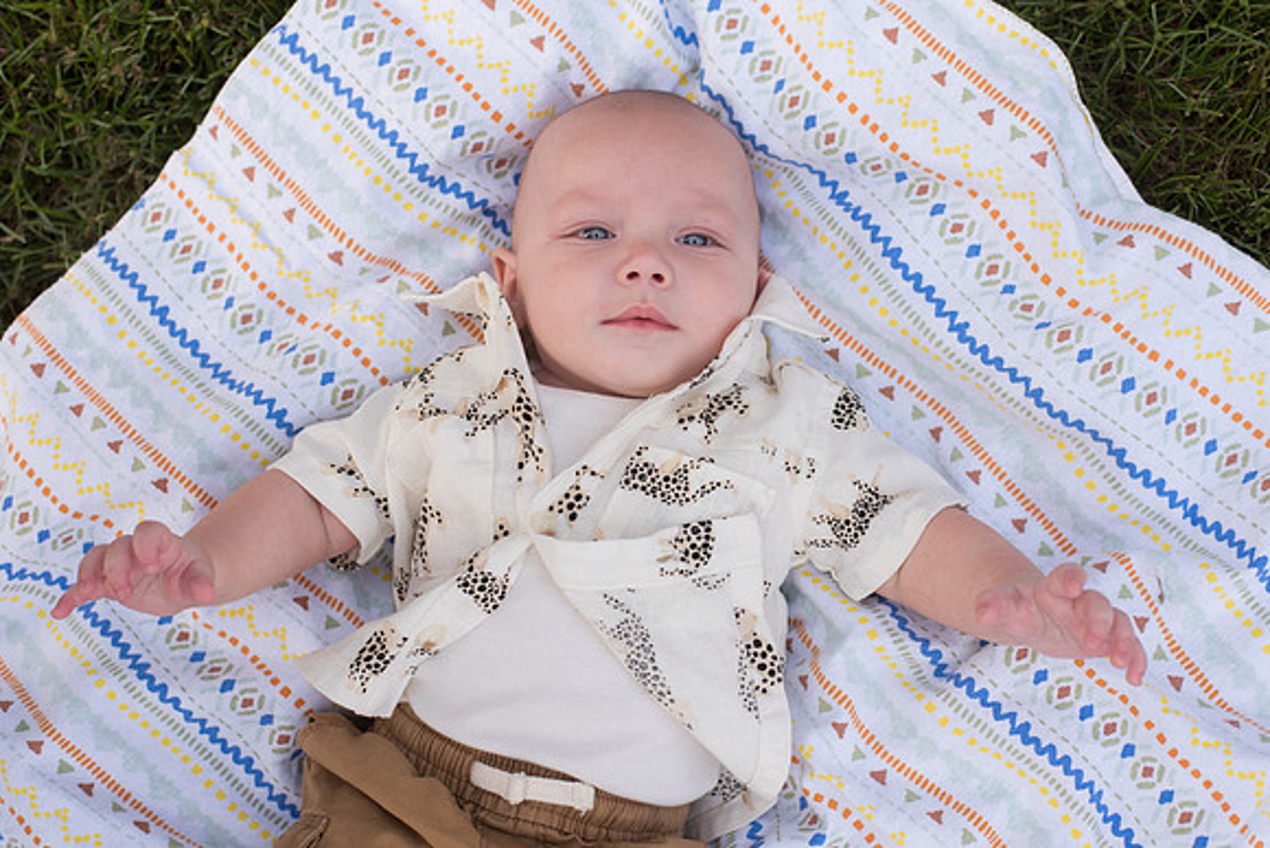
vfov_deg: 27.0
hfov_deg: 39.6
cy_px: 424
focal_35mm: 50
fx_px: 1764
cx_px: 635
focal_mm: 50
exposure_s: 1/320
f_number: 4
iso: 125
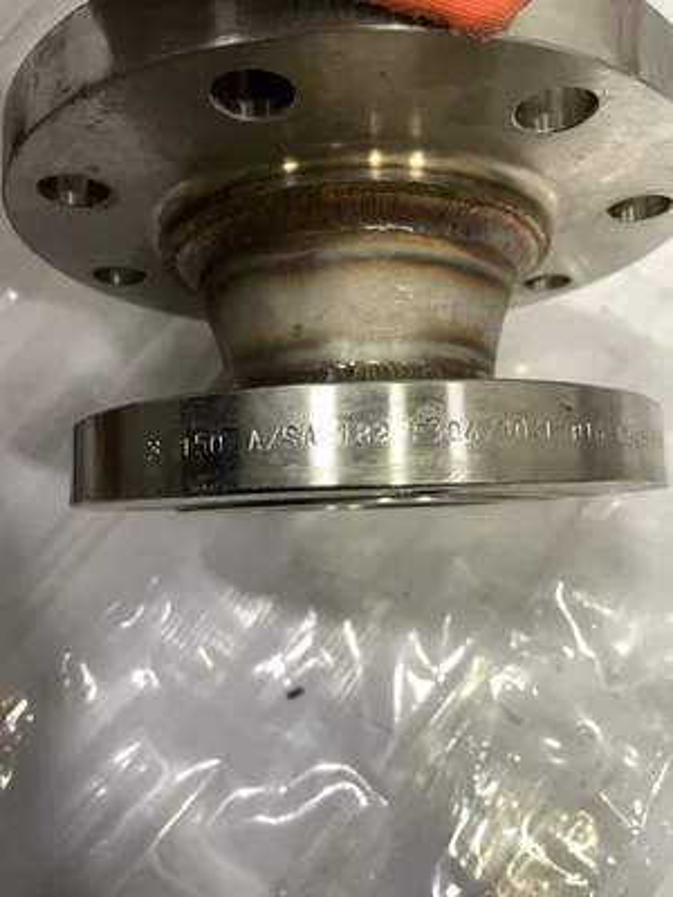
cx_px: 336
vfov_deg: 67.3
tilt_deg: -72.0
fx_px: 674
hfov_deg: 53.1
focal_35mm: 26
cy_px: 448
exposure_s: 1/60
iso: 125
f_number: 1.6
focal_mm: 4.2
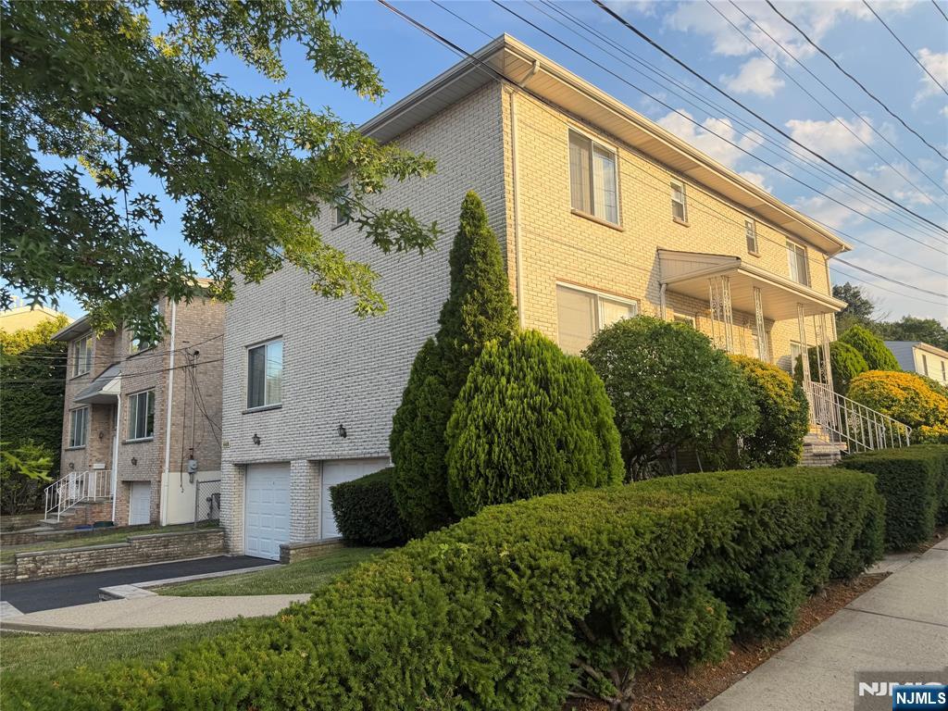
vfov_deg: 56.8
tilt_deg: +10.4
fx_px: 657
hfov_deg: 71.6
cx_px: 474
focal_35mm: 24
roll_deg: +2.4
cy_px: 356
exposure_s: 1/1337
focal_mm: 6.76
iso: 80
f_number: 1.78
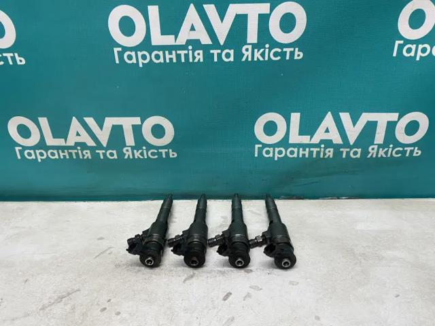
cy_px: 163
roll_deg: +1.3
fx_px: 327
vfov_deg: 53.1
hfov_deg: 67.3
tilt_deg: -26.3
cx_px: 218
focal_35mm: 26
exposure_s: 1/50
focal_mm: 4.25
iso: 64
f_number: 1.8
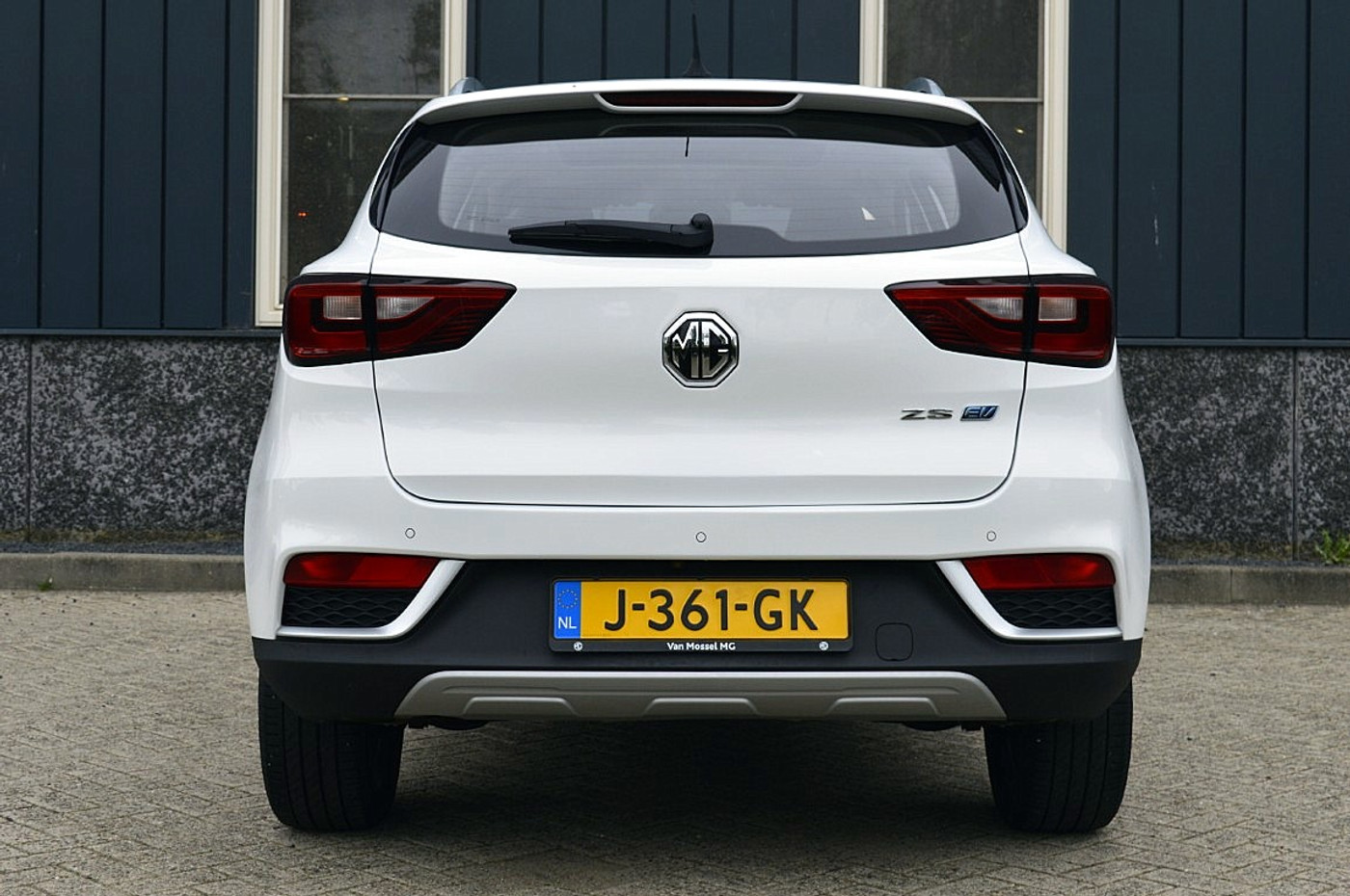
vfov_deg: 25.7
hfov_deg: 37.9
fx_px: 1966
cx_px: 675
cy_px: 448
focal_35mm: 52
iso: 400
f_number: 9
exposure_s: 1/125
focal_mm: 35
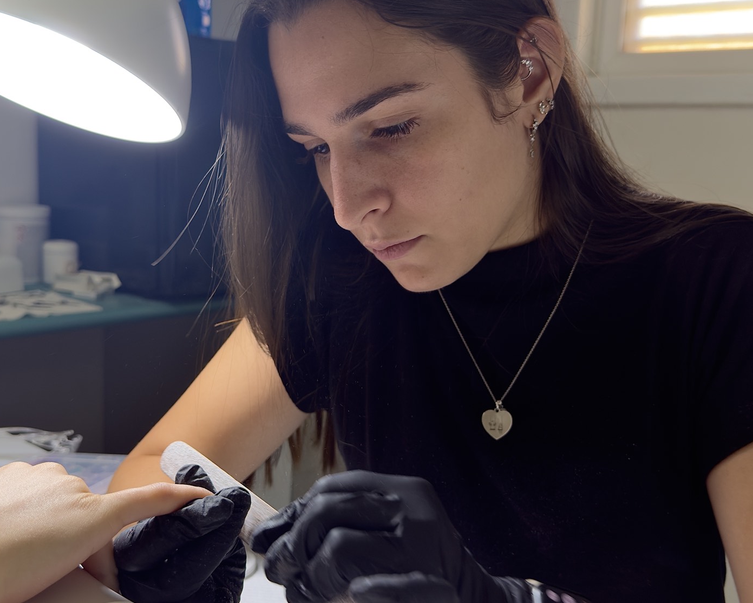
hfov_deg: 45.8
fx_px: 891
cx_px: 364
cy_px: 301
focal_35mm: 40
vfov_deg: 37.3
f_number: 1.78
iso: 125
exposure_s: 1/100
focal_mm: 6.76
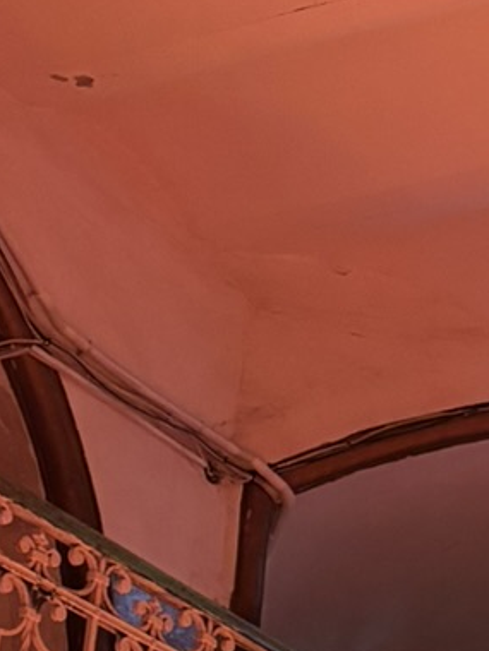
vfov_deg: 13.7
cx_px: 1024
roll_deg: -0.6
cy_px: 800
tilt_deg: +18.2
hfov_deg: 9.8
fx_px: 2637
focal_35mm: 140
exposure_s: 1/33
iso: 640
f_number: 1.6
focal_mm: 5.96
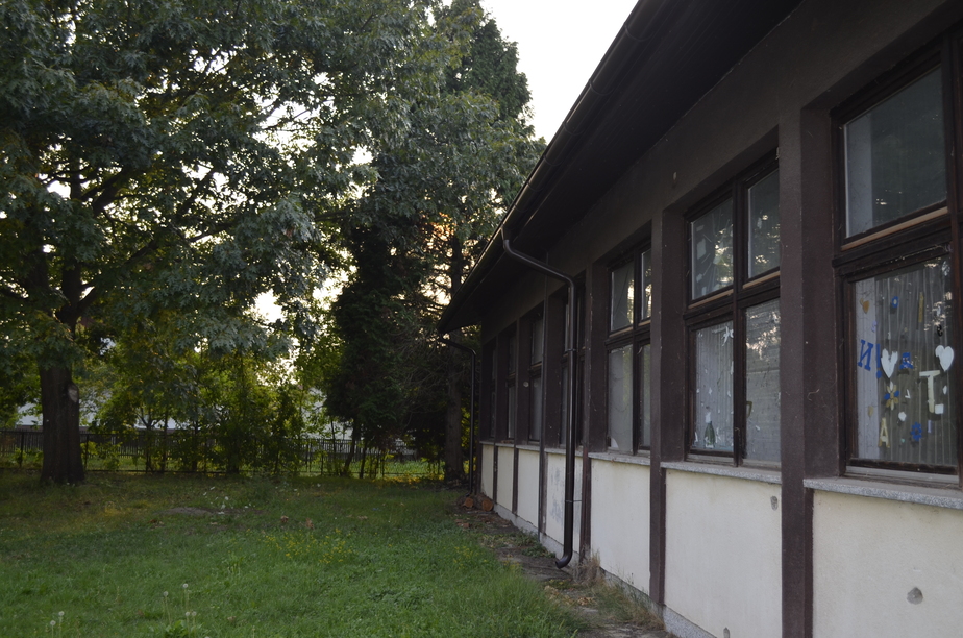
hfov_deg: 53.2
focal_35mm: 36
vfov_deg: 36.7
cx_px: 482
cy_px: 319
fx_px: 961
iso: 140
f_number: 4
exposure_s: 1/200
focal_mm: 24
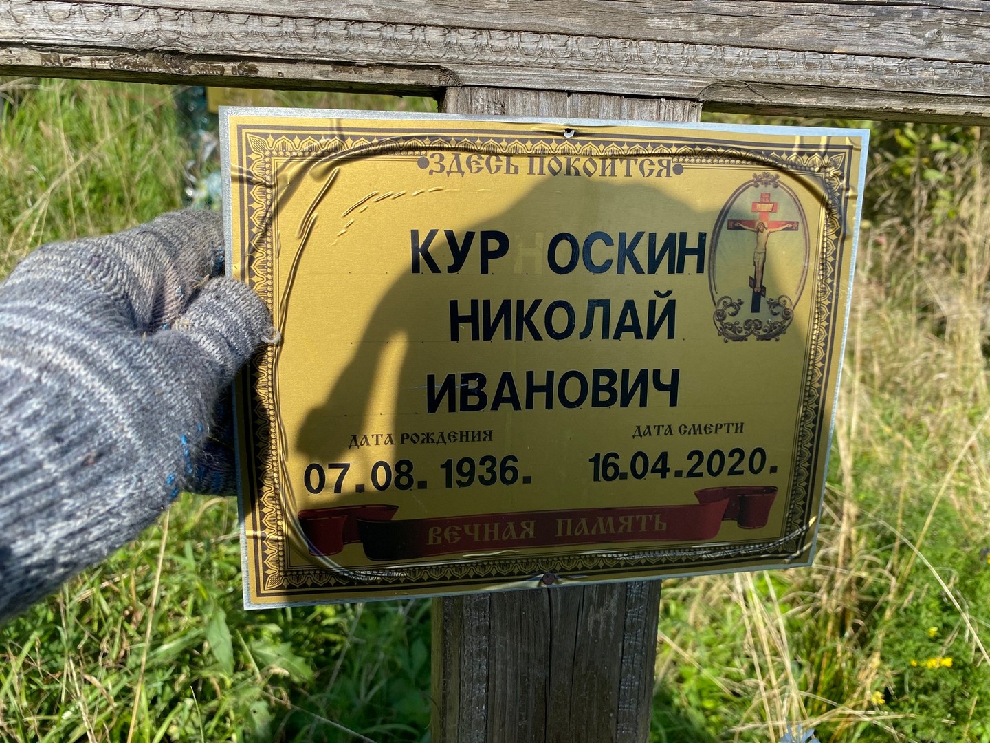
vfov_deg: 53.1
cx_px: 495
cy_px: 372
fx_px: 744
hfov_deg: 67.3
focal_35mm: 26
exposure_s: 1/1543
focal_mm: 4.25
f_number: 1.8
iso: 32
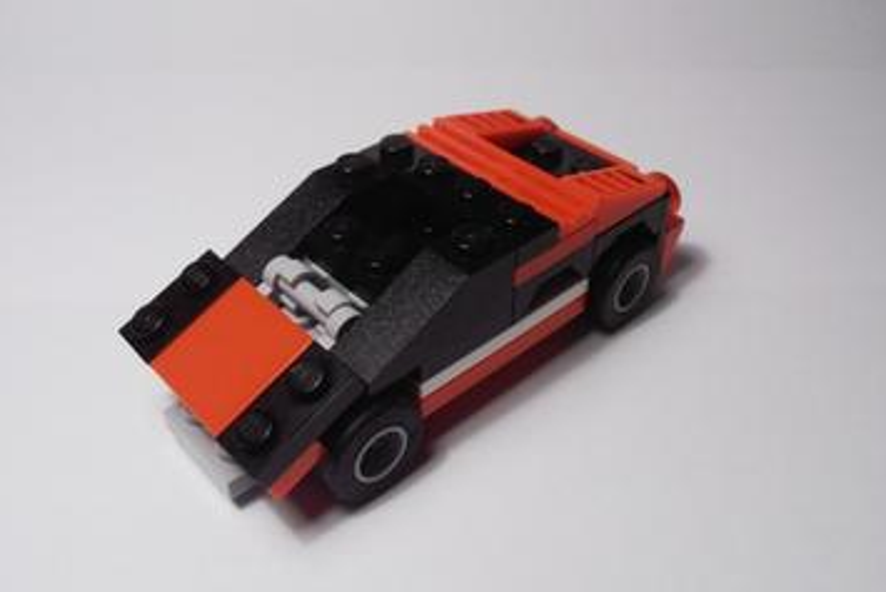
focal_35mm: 39
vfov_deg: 34.2
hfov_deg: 49.5
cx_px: 442
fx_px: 960
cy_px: 292
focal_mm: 6.61
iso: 80
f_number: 3.9
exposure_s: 1/80
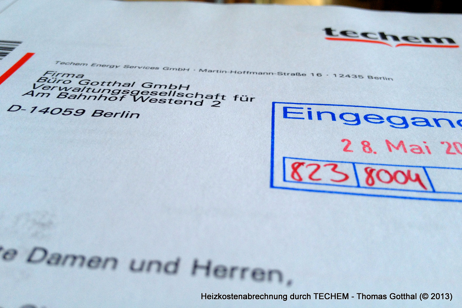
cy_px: 135
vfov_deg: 35.9
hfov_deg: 51.9
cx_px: 228
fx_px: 475
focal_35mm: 37
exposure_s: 1/40
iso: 64
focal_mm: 4.28
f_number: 2.4
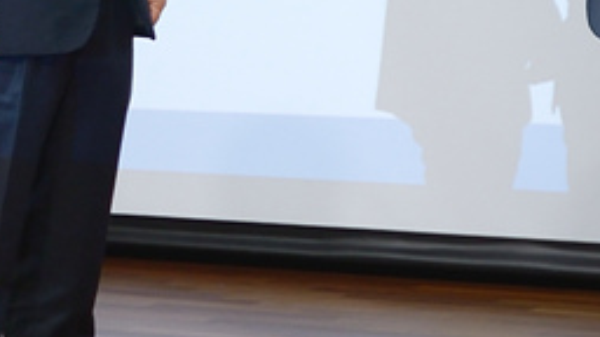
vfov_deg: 7.0
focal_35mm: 172
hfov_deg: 12.4
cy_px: -170
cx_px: 21
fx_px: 2736
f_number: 4.5
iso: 800
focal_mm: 35
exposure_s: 1/100
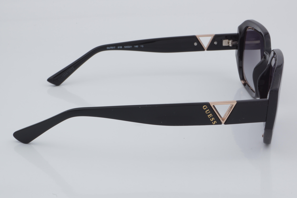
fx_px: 619
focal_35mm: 75
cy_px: 99
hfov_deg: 27.0
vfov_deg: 18.2
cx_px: 148
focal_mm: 50
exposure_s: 1/4
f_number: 32
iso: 100
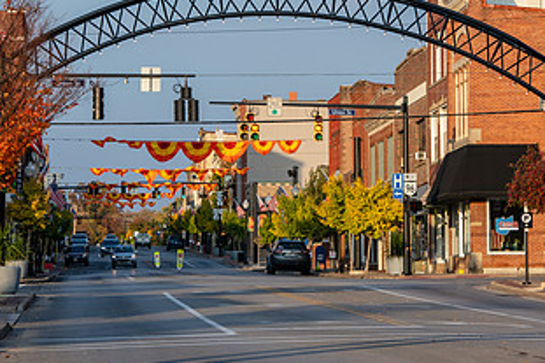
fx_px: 3389
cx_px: 289
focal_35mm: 224
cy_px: 83
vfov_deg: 6.1
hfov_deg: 9.2
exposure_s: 1/250
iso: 200
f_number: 8
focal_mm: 120
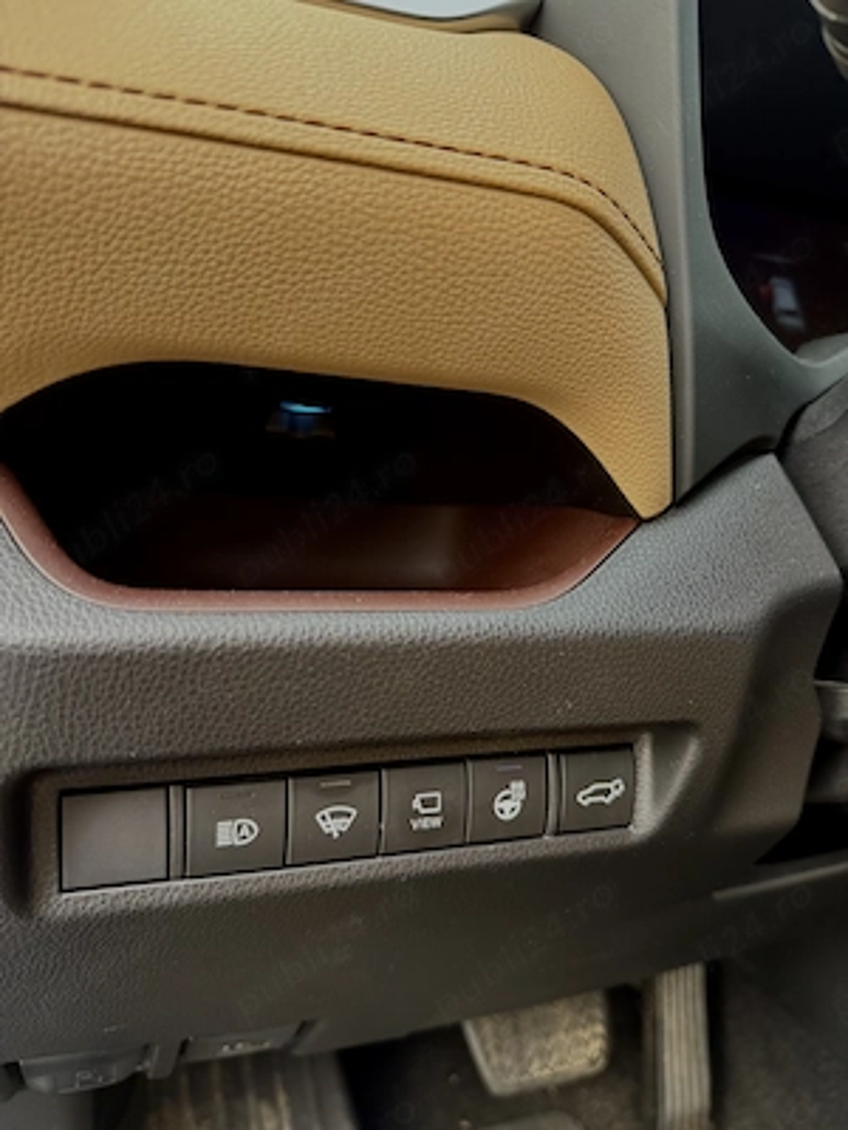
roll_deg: -2.8
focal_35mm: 24
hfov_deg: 56.8
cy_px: 565
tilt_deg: -10.1
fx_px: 784
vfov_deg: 71.6
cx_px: 424
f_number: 1.78
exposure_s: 1/76
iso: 200
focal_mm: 6.76
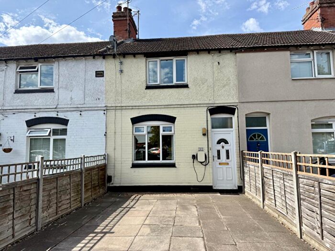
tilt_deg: +7.4
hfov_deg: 71.6
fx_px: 232
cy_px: 126
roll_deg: +0.2
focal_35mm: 24
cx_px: 168
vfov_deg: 56.8
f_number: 1.78
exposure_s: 1/6173
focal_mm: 6.76
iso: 125
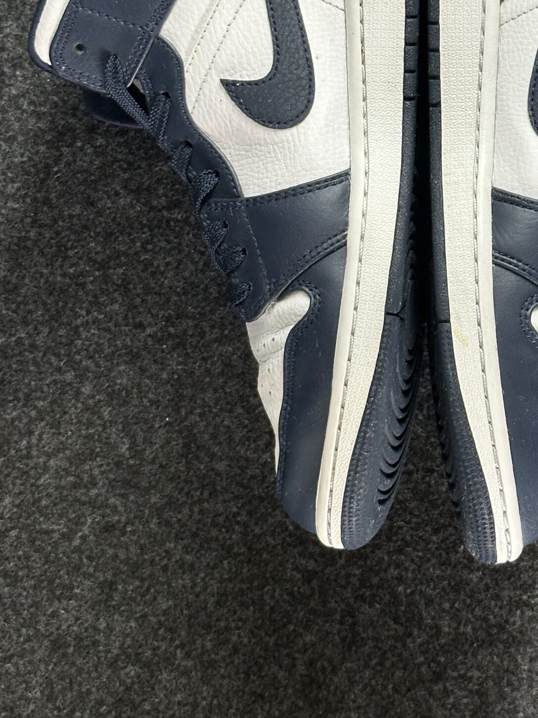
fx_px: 1762
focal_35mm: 85
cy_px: 165
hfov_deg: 17.2
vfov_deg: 22.8
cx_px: 428
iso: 200
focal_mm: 6.86
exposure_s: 1/33
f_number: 1.78
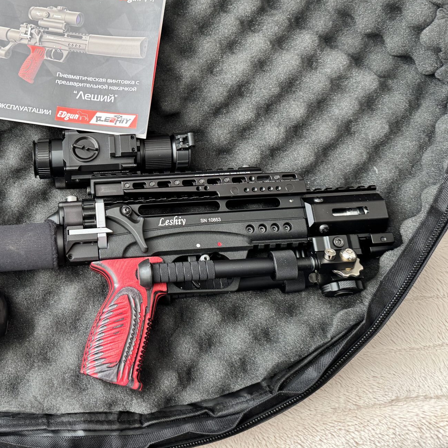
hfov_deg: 38.9
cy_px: 152
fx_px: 615
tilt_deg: -70.2
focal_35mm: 42
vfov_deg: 39.6
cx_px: 110
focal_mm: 6.76
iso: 250
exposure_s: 1/60
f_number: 1.78
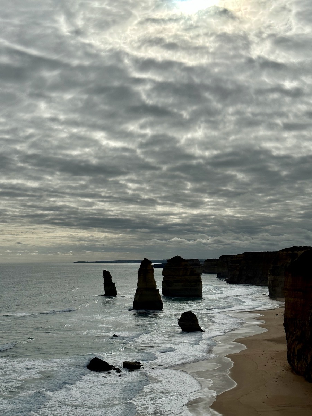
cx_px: 156
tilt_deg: +5.5
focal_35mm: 48
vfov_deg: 39.7
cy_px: 208
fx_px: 577
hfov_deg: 30.3
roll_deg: +0.0
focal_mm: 6.86
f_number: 1.78
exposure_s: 1/18868
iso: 50
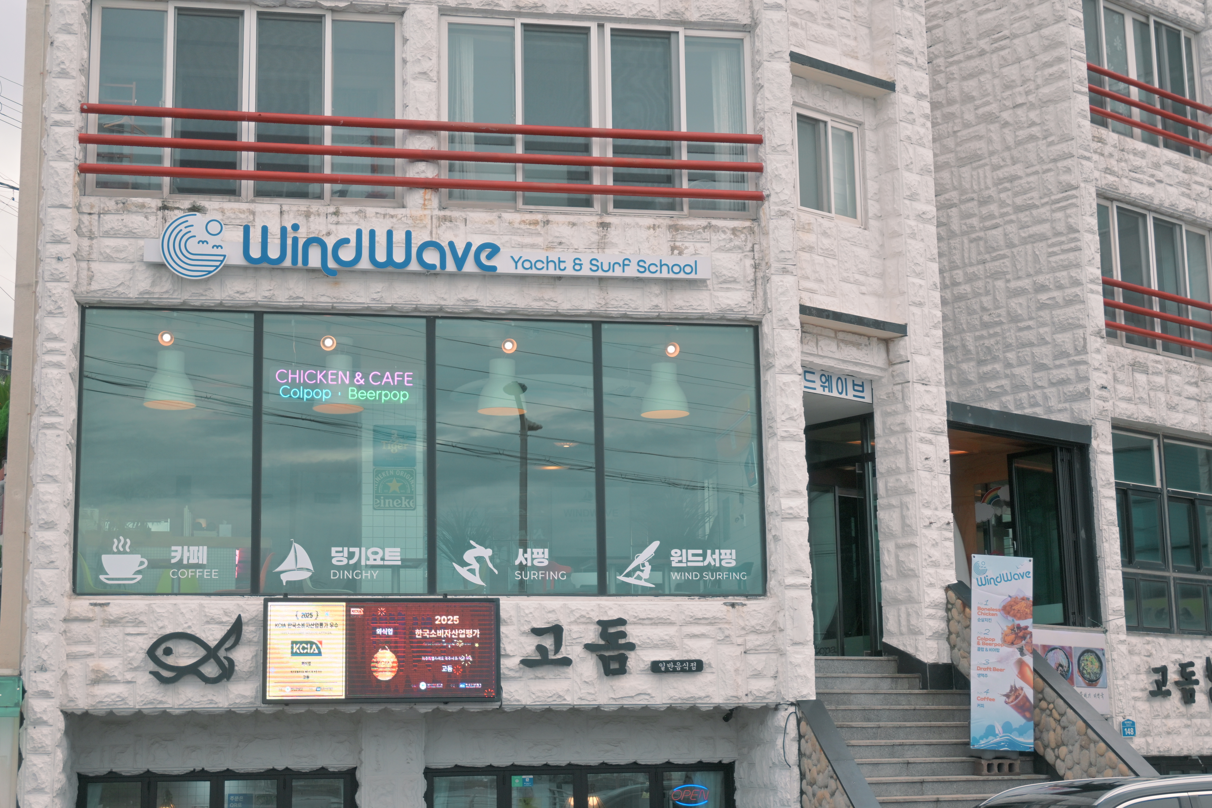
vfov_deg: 24.4
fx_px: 1868
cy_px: 404
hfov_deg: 35.9
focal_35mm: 56
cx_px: 606
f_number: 5.3
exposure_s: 1/250
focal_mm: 37
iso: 280
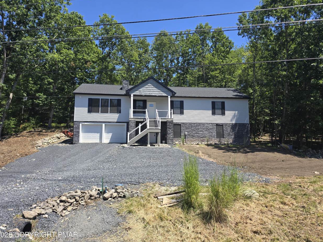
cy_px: 120
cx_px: 159
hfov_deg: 71.6
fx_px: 224
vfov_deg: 56.8
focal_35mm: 24
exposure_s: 1/479
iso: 12
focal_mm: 6.3
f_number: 1.7
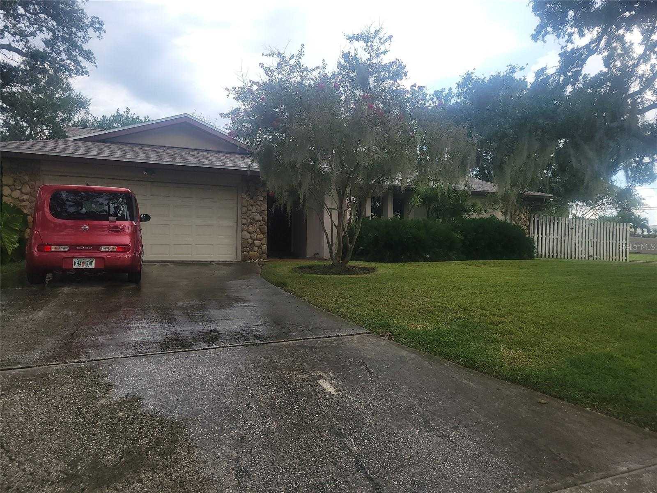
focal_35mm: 26
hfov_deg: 67.3
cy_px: 246
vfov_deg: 53.1
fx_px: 493
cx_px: 328
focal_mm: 5.4
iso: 40
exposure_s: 1/572
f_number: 1.8
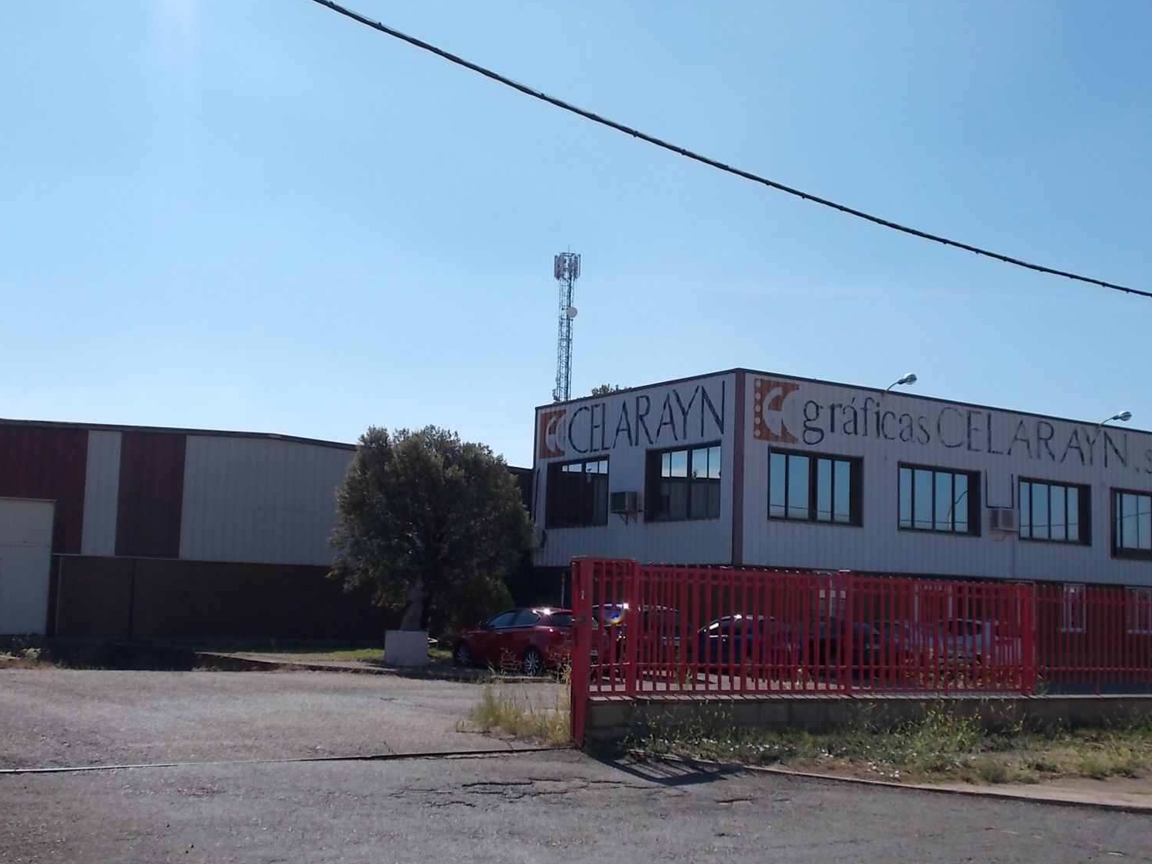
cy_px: 453
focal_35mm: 44
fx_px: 1464
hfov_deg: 42.9
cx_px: 592
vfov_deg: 32.9
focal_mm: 6.9
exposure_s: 1/1000
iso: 80
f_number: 3.9
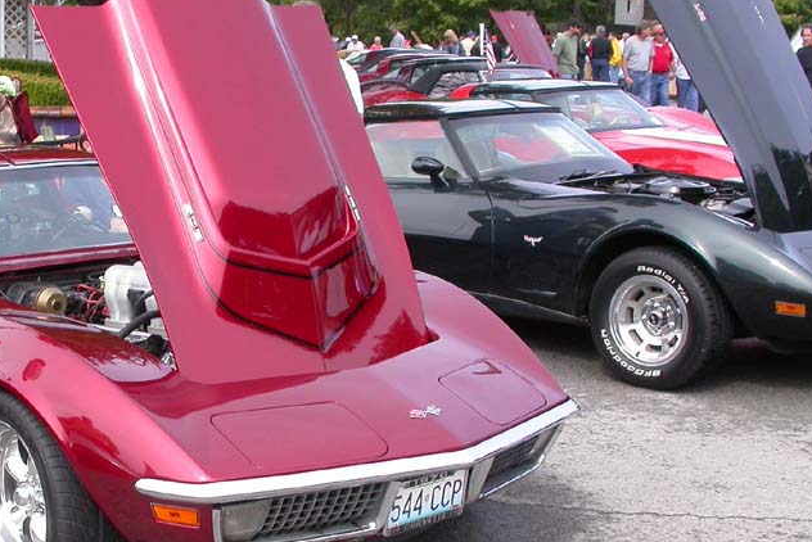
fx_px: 1444
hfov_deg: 30.7
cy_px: 317
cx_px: 181
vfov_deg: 21.2
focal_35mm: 64
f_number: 5.3
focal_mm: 7.85
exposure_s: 1/200
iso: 100
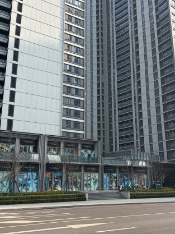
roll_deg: +2.1
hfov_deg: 42.8
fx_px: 222
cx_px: 102
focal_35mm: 33
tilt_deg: +14.0
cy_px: 130
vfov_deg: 55.2
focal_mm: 6.76
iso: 80
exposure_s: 1/1488
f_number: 1.78
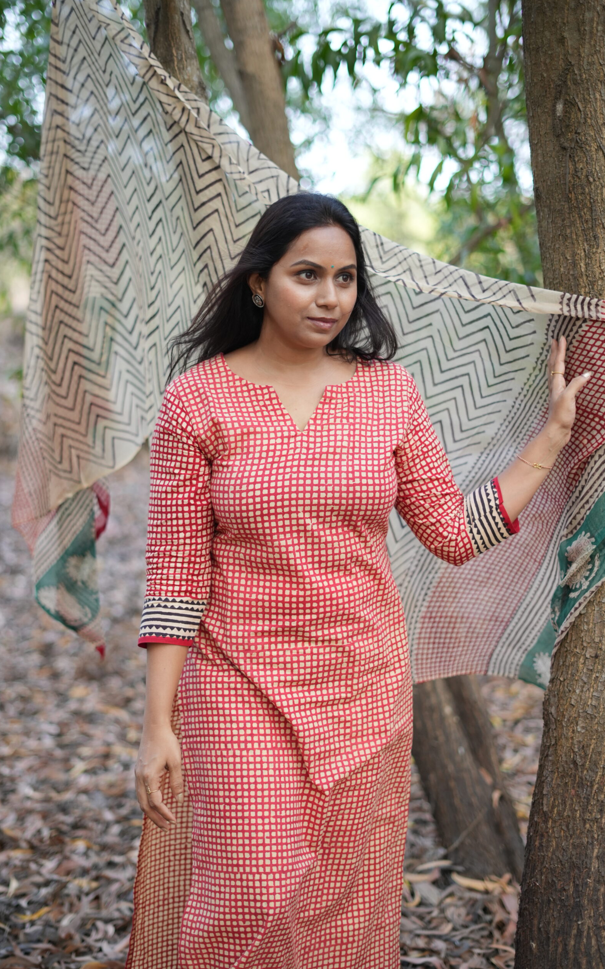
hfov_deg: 24.9
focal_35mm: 52
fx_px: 1372
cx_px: 279
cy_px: 486
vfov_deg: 38.9
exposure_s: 1/250
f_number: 2
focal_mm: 50
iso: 640
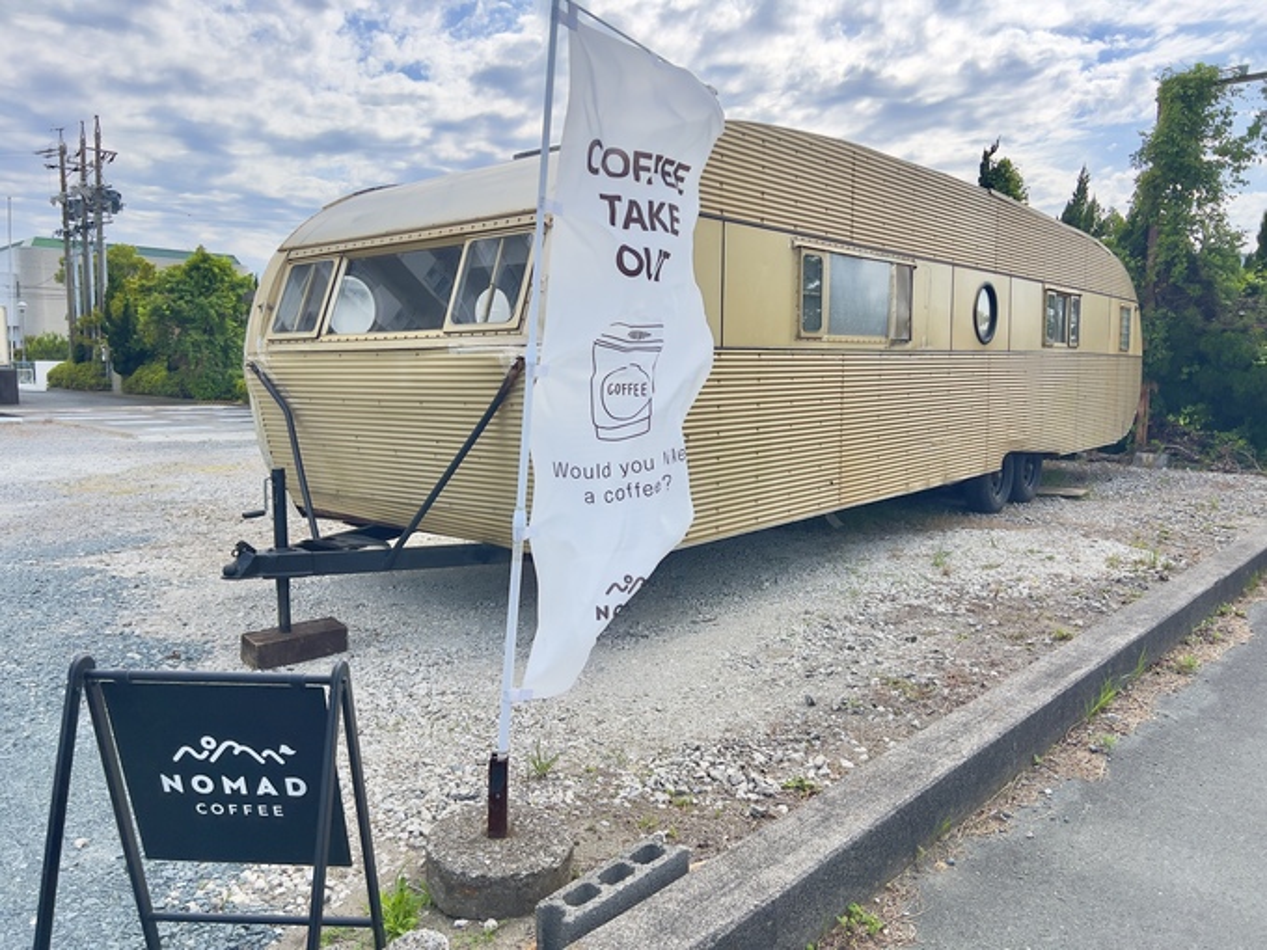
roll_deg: +0.2
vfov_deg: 53.1
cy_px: 475
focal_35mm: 26
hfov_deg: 67.3
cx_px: 634
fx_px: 952
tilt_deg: -4.1
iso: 50
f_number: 1.5
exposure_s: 1/2632
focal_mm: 5.7
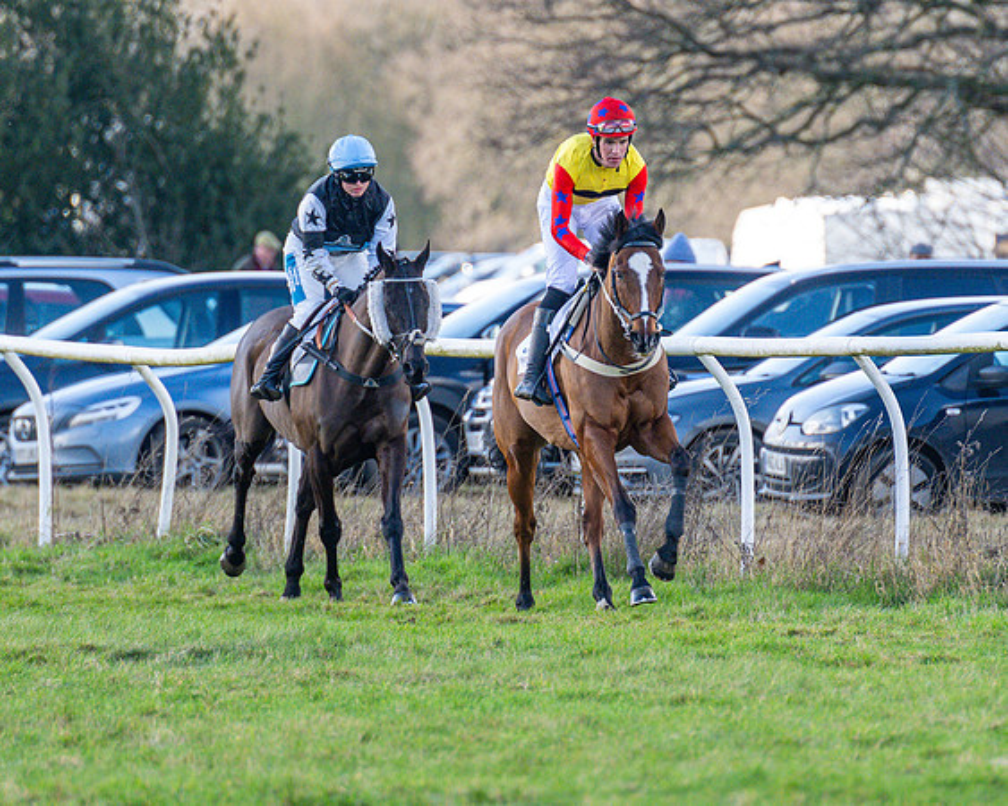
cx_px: 652
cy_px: 356
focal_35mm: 675
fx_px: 20116
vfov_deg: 2.3
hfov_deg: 2.9
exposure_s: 1/1250
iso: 800
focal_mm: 280
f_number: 4
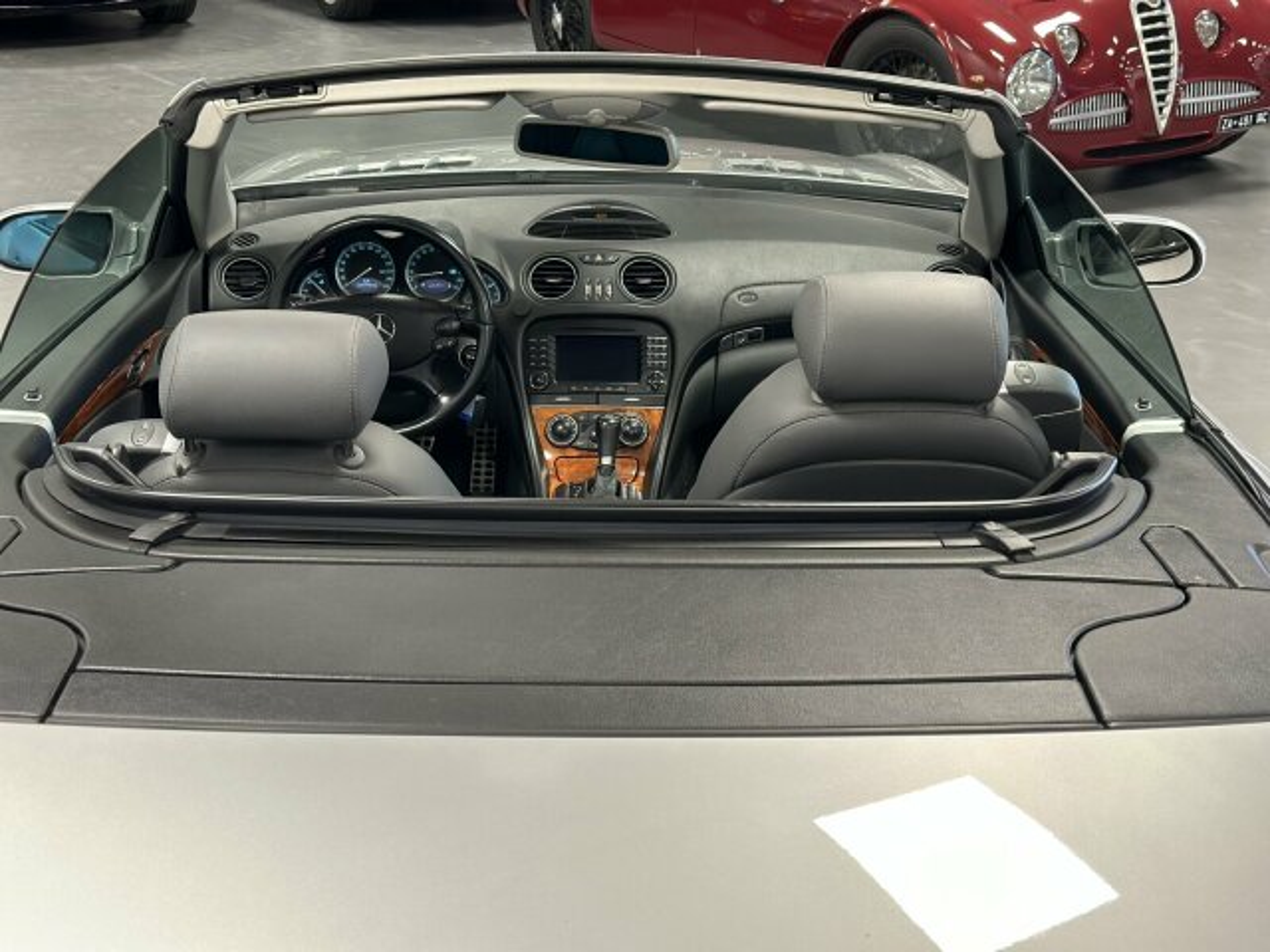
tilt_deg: -23.1
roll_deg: -0.5
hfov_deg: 39.7
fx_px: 1761
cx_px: 635
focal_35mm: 48
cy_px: 476
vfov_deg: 30.3
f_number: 1.78
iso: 400
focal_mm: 6.86
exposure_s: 1/40
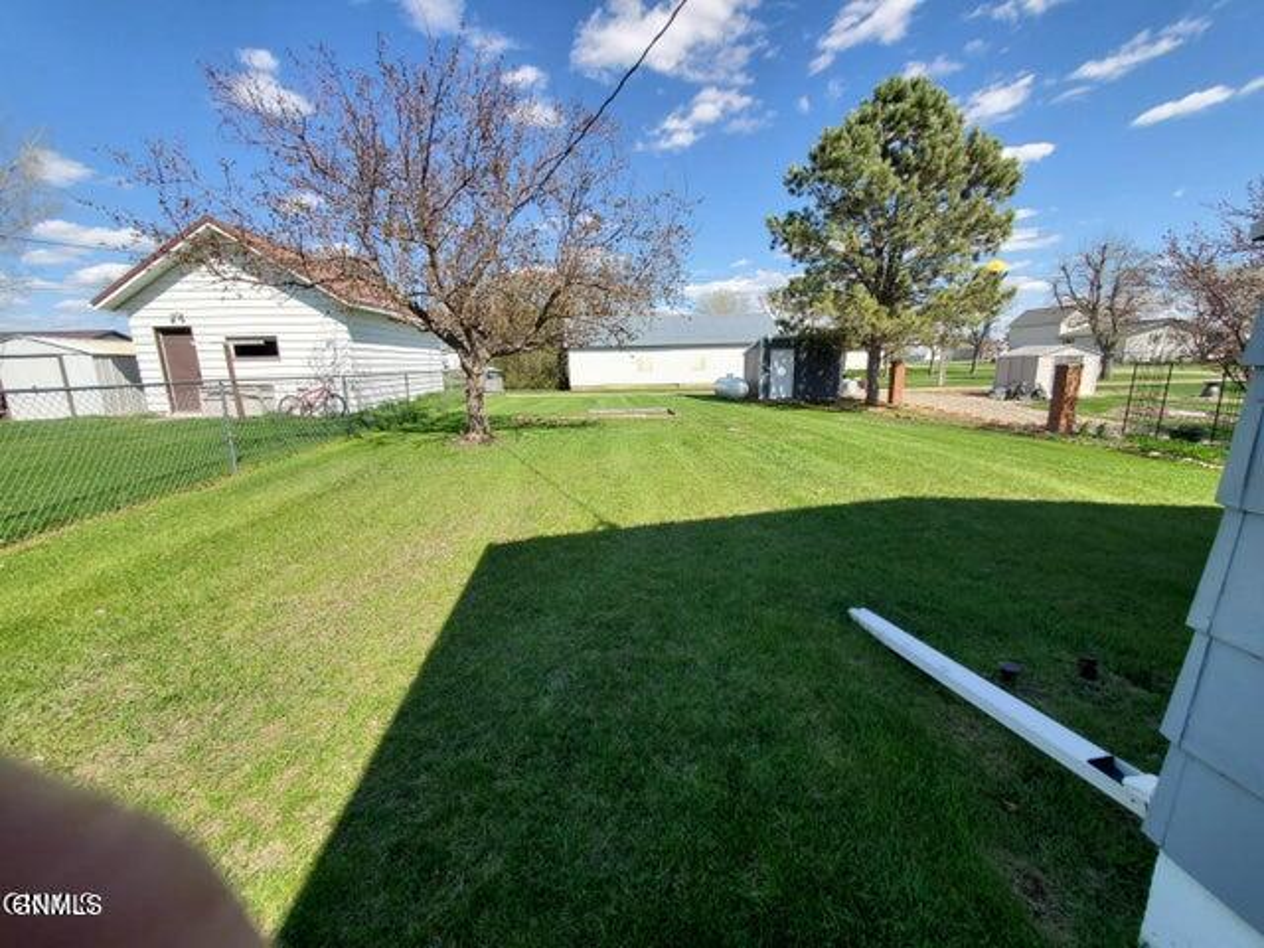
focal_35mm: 13
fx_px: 475
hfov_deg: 106.2
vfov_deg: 89.9
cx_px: 632
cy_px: 474
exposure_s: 1/771
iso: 50
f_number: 2.2
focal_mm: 1.8
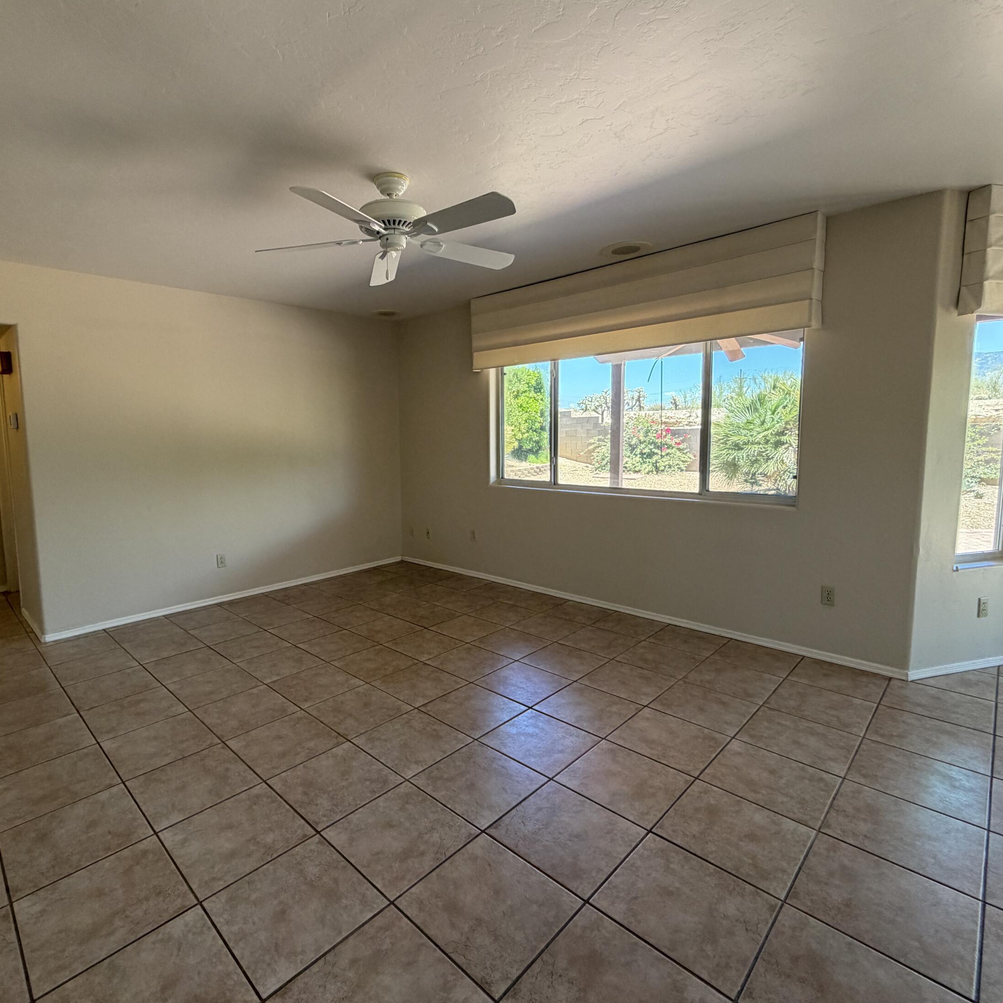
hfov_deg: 83.6
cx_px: 445
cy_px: 491
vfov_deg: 84.0
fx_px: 557
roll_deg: +1.5
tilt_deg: -6.7
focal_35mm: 17
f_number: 2.2
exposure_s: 1/120
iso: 200
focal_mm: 2.22
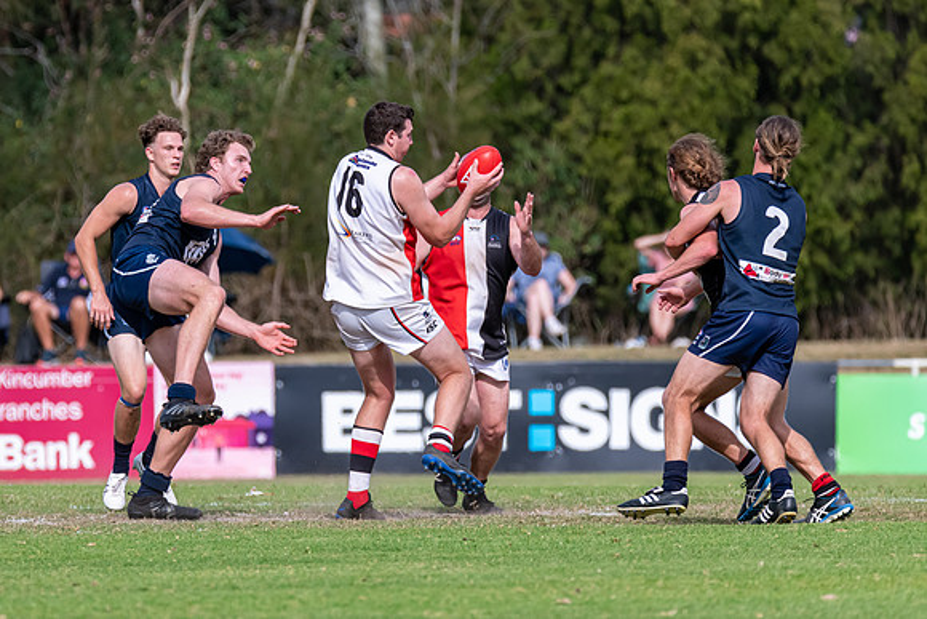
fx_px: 15545
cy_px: 221
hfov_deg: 3.4
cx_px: 290
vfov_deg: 2.3
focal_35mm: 604
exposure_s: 1/3200
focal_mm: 420
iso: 800
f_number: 6.3
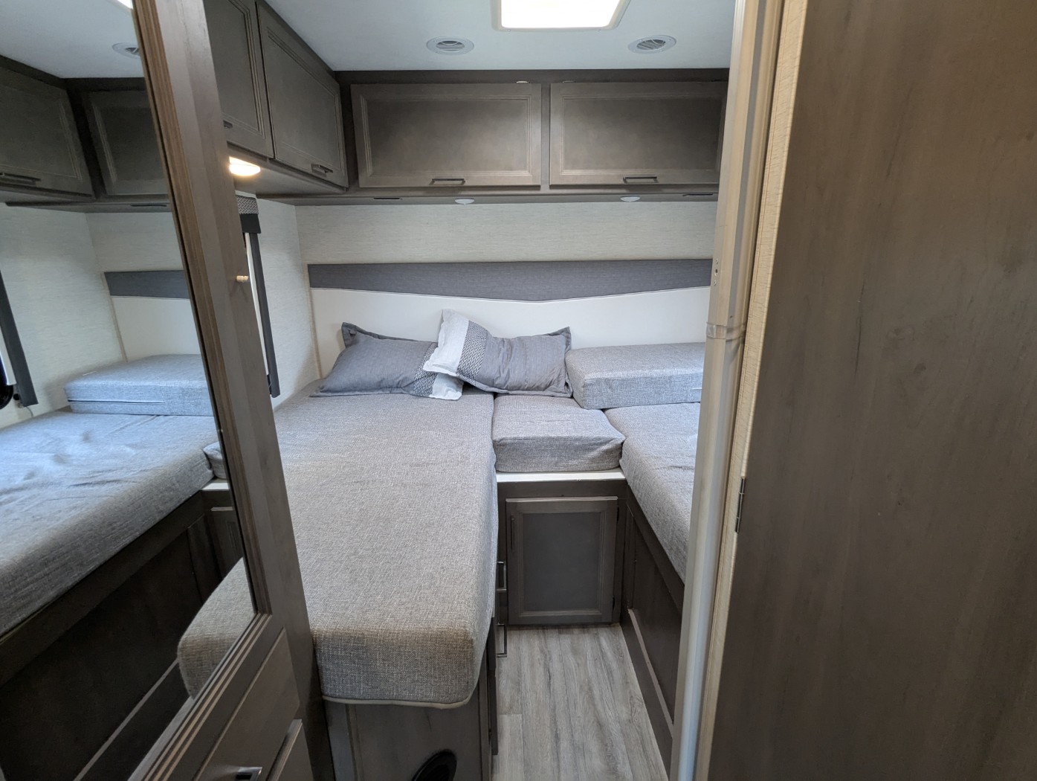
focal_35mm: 16
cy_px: 390
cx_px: 518
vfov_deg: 78.2
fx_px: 480
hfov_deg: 94.4
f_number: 2.2
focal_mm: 2.35
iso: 196
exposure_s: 1/64.6
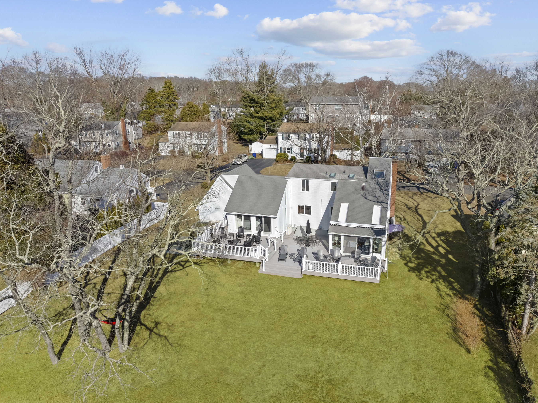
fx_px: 373
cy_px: 201
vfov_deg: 56.8
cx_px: 287
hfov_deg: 71.5
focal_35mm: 24
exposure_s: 1/1600
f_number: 2.8
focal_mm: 8.38
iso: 150
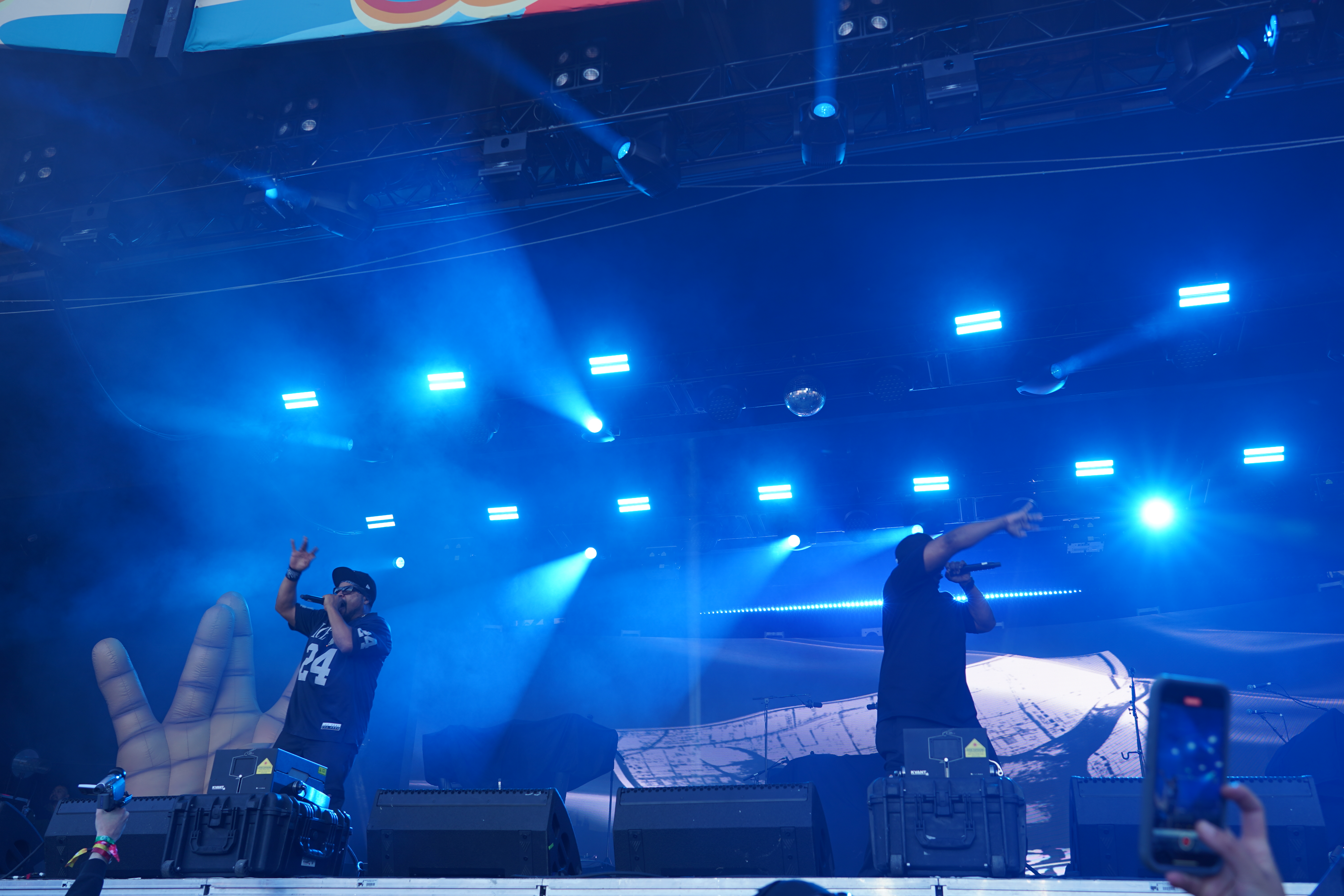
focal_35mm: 30
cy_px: 448
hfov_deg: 61.9
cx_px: 672
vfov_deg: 43.6
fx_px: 1120
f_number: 5.6
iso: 100
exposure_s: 1/100
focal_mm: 30
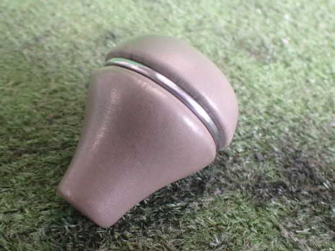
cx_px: 147
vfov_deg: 36.7
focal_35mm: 39
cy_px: 112
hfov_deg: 47.8
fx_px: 377
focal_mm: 5.4
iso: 800
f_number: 2.3
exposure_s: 1/80
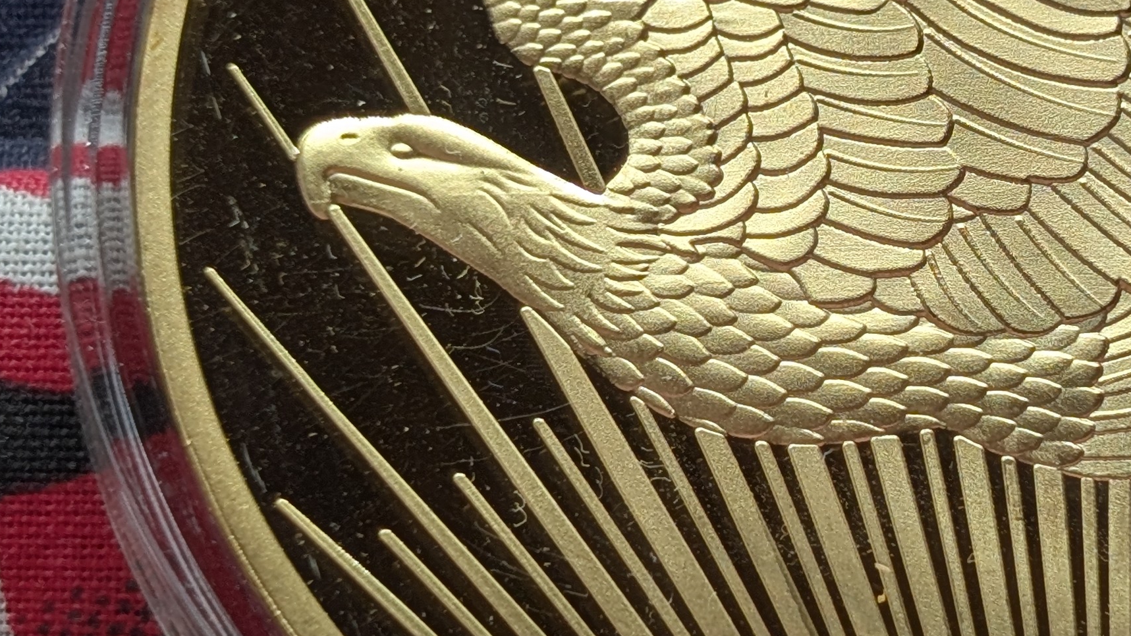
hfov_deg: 16.8
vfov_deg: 9.5
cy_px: 280
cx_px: 913
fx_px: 3809
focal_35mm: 127
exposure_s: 1/44.9
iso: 19
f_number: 1.68
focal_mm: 6.9
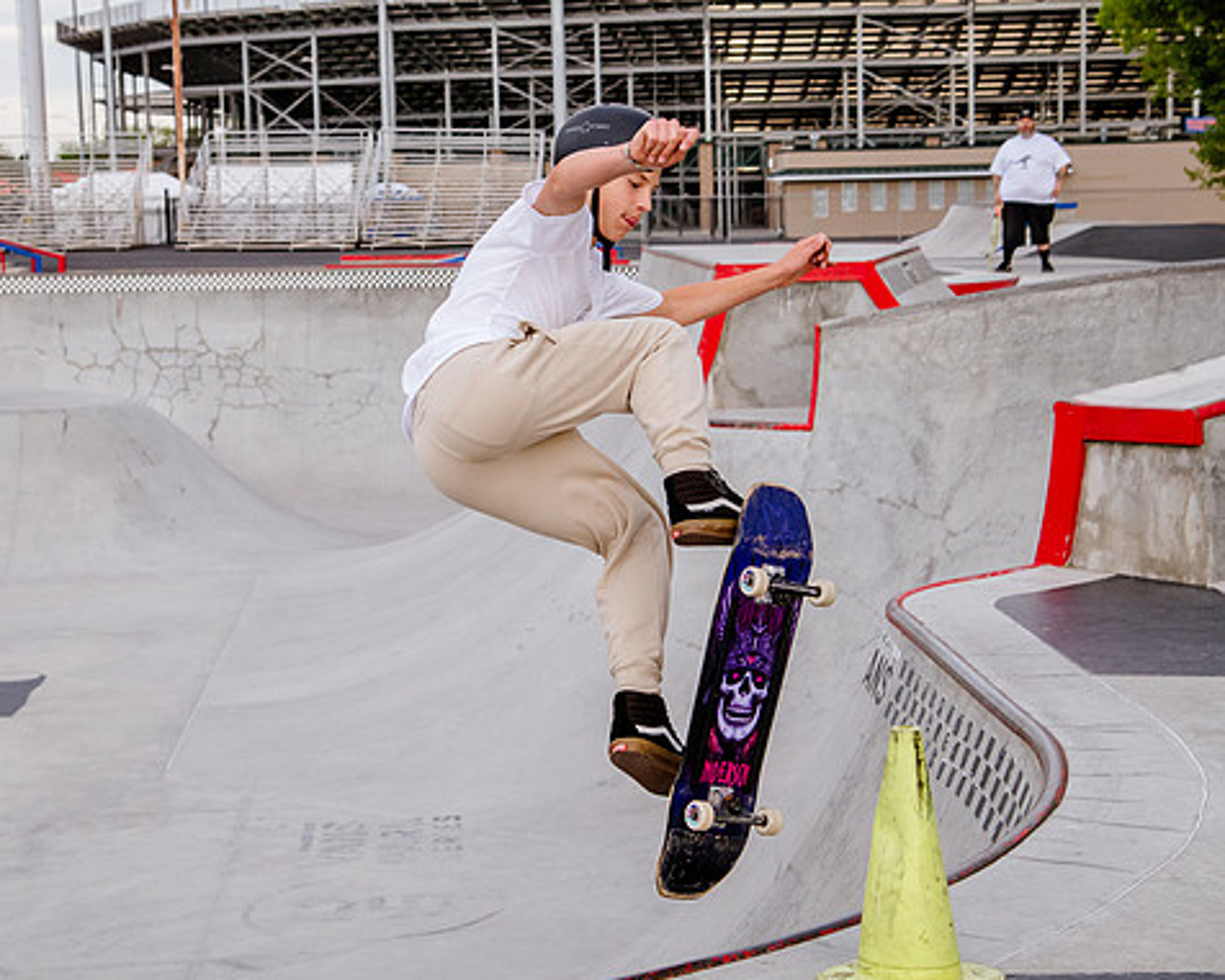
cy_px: 427
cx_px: 579
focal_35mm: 75
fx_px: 2720
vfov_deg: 20.4
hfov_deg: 25.4
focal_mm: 55
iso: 2500
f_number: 6.3
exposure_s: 1/1000
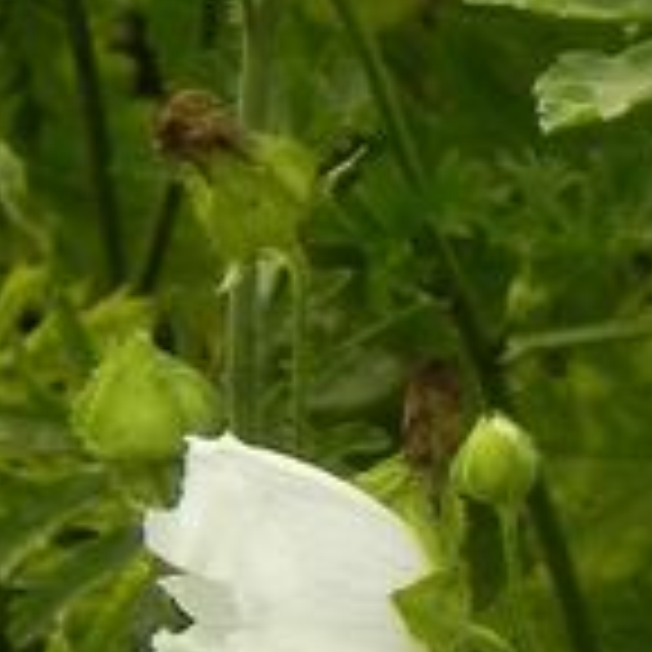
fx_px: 30345
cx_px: 441
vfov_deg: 1.2
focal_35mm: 1424
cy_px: 94
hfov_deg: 1.2
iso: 160
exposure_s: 1/500
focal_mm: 51.8
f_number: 5
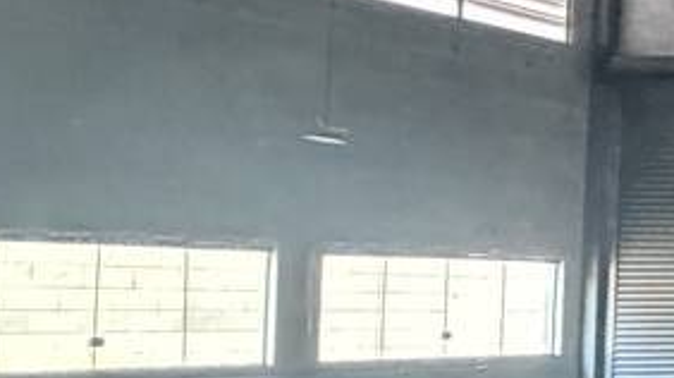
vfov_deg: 15.4
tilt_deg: +4.0
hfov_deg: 17.3
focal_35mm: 78
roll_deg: -0.1
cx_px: 1424
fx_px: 1393
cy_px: 232
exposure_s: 1/60
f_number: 2.2
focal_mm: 2.22
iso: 800
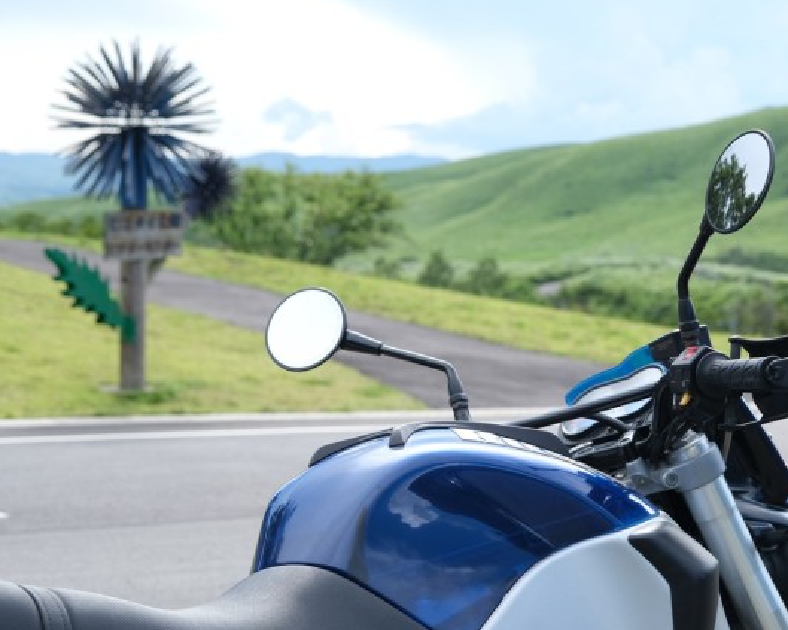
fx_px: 2052
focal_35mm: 88
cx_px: 523
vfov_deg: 17.5
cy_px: 318
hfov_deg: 21.7
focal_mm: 41.1
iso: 160
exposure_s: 1/220
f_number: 5
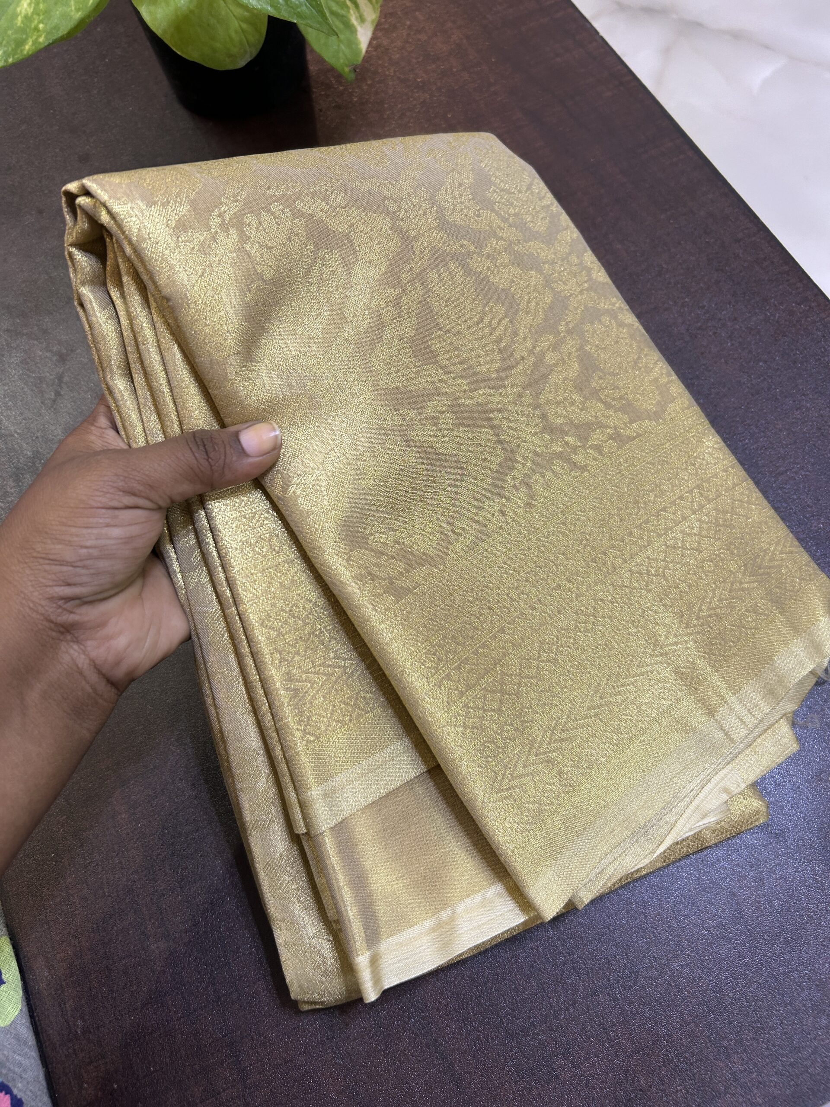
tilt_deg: -66.3
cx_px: 415
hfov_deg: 53.1
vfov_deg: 67.3
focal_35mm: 26
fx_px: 831
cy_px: 554
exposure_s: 1/50
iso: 100
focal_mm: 5.7
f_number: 1.5
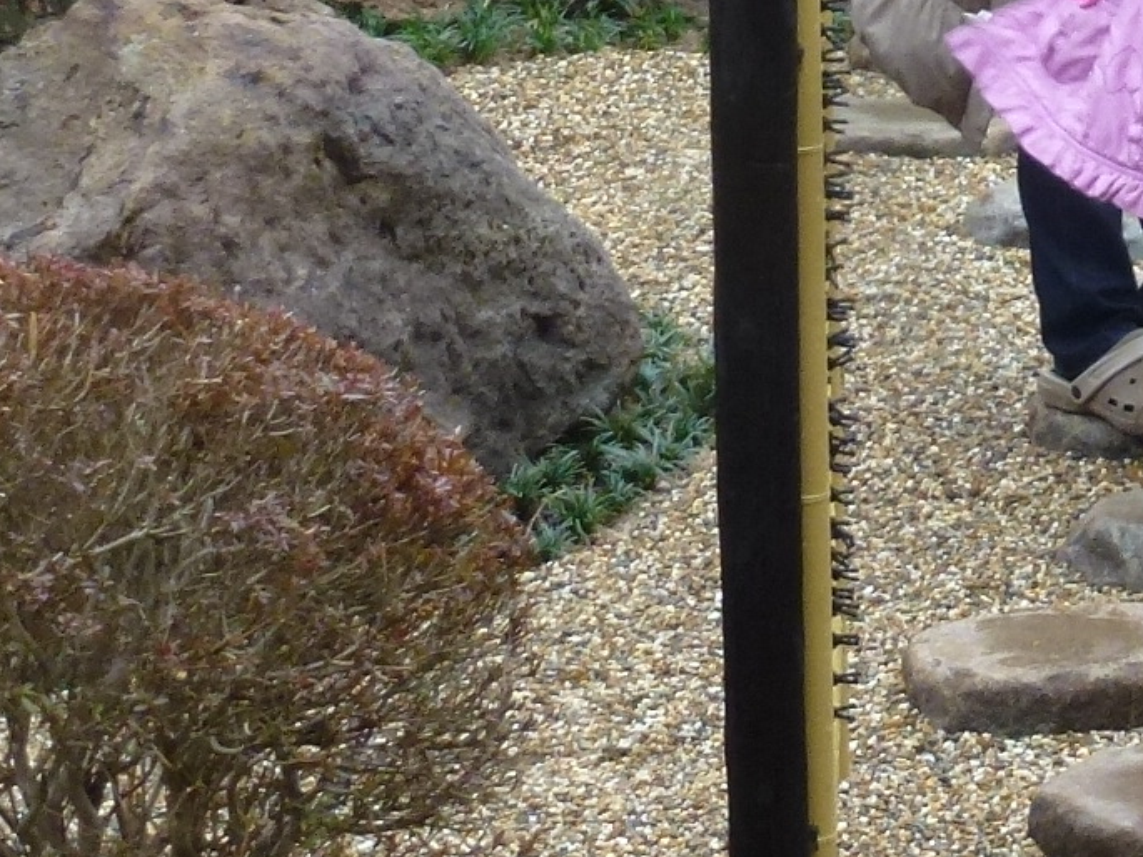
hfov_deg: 9.2
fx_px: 7034
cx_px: 1238
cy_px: -95
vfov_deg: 6.9
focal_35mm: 213
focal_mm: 10.1
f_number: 4.4
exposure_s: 1/80
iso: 160
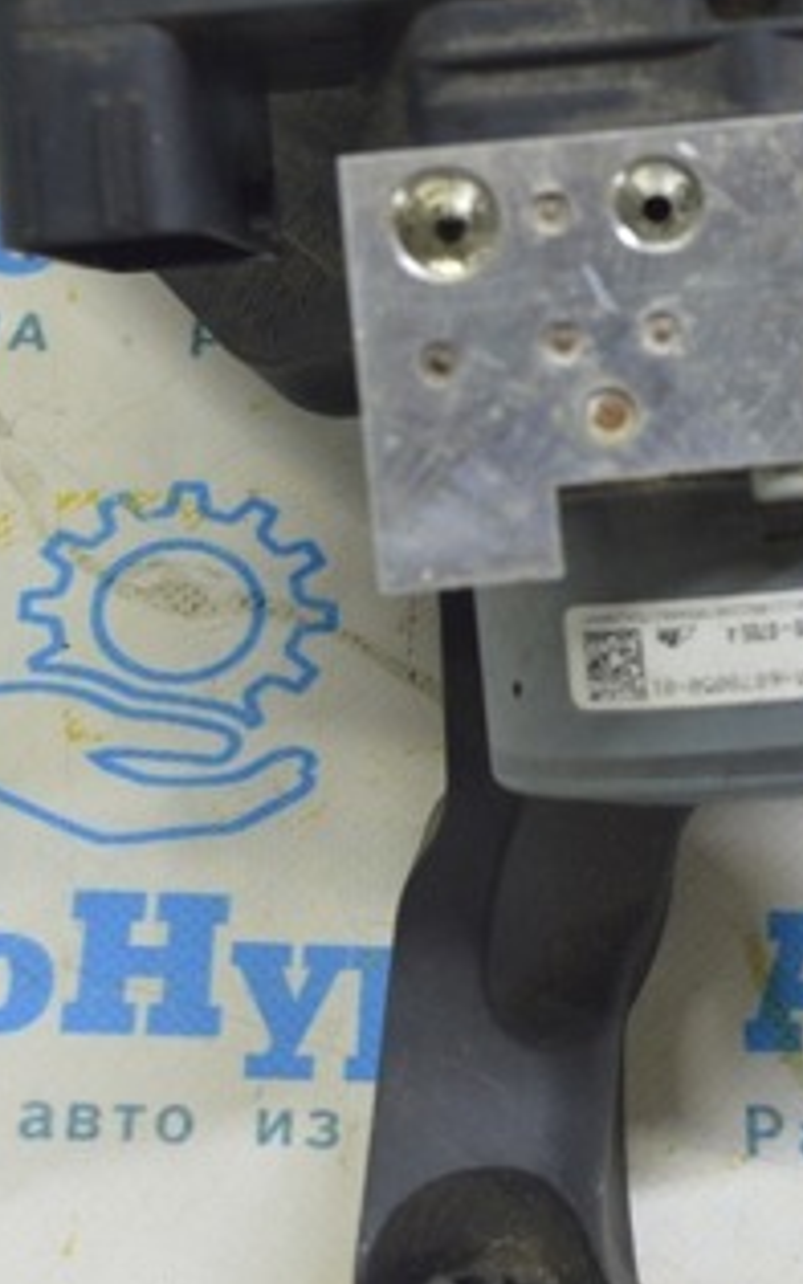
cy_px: 467
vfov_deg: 22.3
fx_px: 3255
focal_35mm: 93
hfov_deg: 14.0
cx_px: 603
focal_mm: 30
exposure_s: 1/20
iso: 400
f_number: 5.6
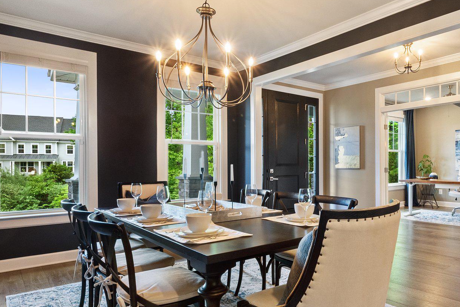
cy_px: 173
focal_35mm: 25
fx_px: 319
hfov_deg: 70.2
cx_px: 290
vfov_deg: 51.1
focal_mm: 10
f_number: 8
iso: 640
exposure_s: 1/3
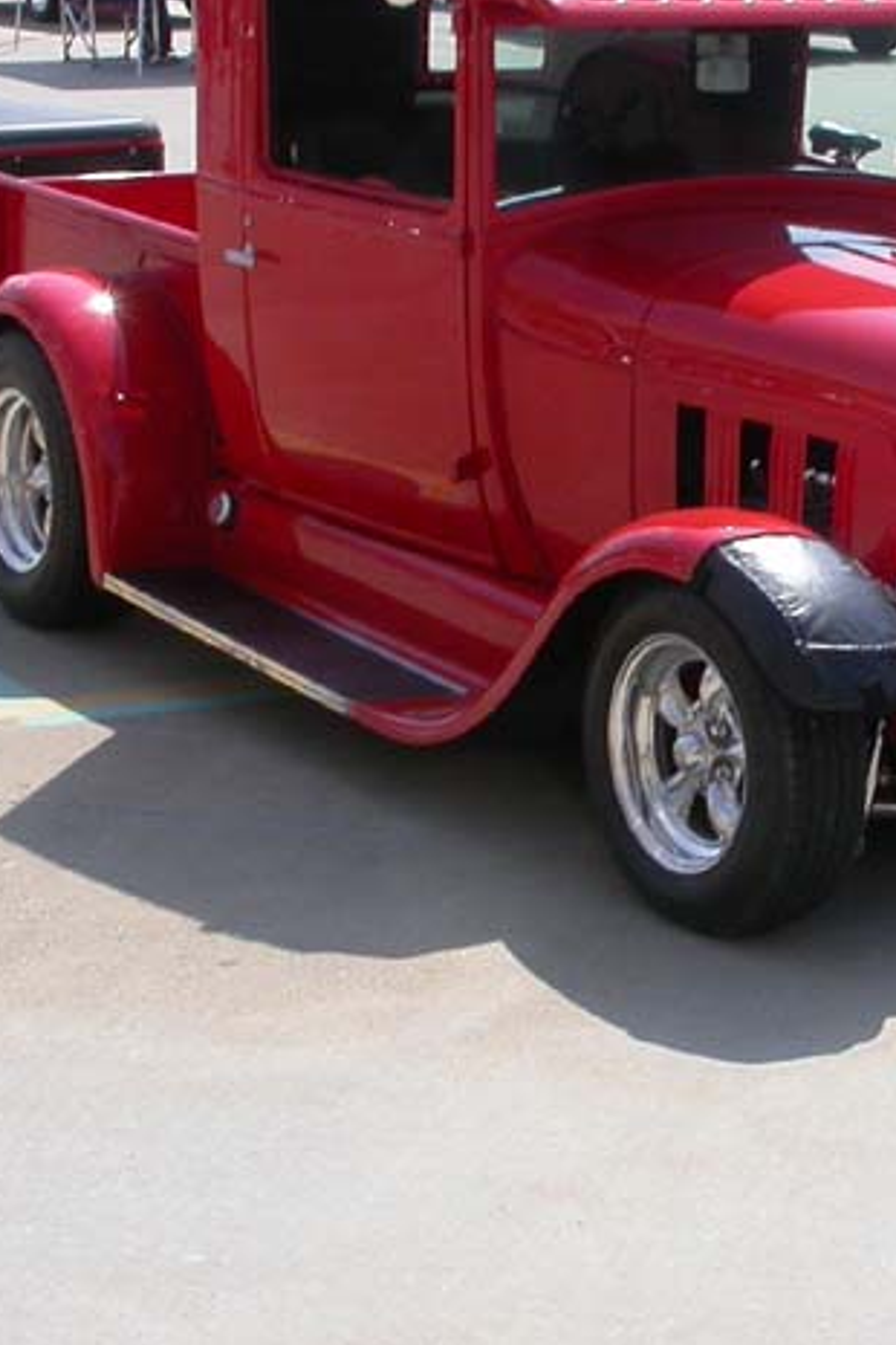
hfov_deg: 15.6
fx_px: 3248
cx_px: 720
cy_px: 526
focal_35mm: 87
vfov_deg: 23.3
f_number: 7.5
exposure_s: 1/272
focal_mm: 7.85
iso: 100
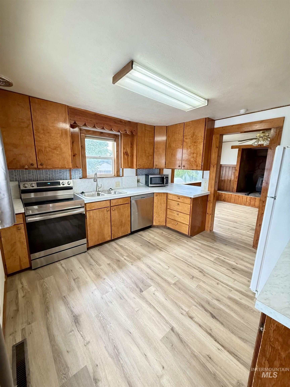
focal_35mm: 14
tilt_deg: -9.4
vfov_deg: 102.1
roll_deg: -1.0
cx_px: 145
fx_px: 156
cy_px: 194
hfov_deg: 85.7
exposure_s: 1/120
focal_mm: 2.22
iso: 500
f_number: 2.2
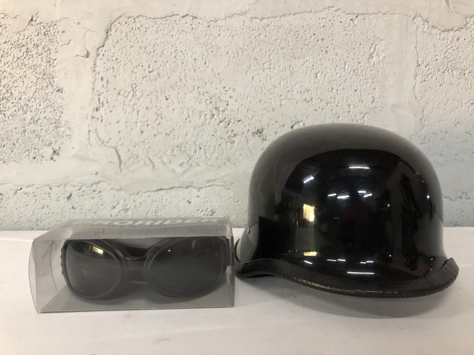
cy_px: 178
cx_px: 237
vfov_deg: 49.7
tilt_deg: -4.2
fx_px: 383
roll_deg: +0.0
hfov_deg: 63.4
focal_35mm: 28
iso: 100
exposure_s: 1/14
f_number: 1.8
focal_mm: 3.99
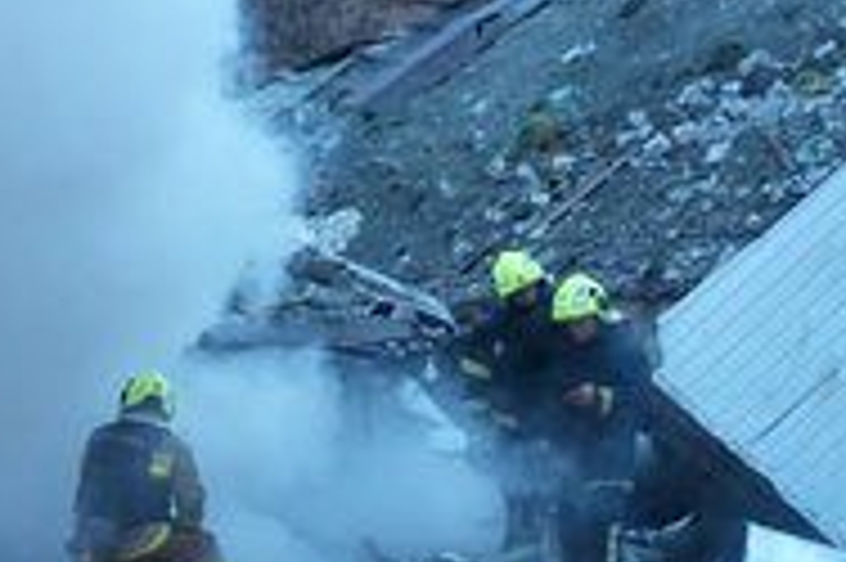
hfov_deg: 4.1
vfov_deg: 2.8
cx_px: 202
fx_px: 11693
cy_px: 357
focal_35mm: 498
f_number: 5.6
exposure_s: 1/125
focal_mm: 234
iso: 12800
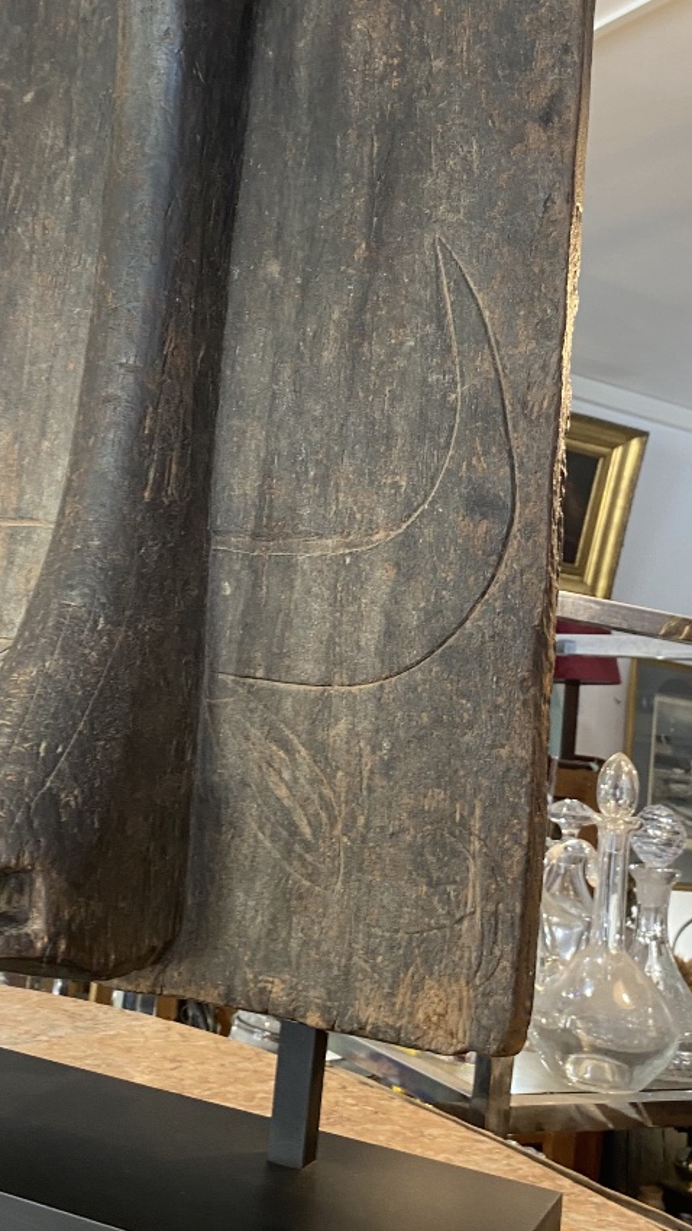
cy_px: 468
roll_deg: -8.0
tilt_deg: +13.4
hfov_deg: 29.7
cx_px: 304
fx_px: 1305
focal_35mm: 40
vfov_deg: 50.0
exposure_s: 1/50
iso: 125
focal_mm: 4.25
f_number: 1.8
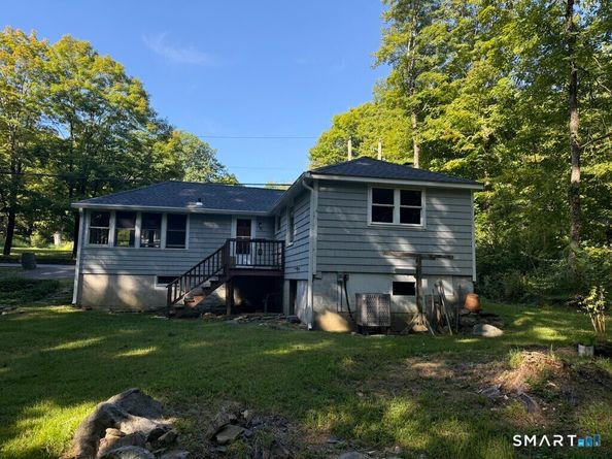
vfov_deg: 56.8
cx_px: 306
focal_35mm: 24
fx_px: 424
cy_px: 230
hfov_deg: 71.6
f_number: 1.78
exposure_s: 1/1122
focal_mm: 6.76
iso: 100
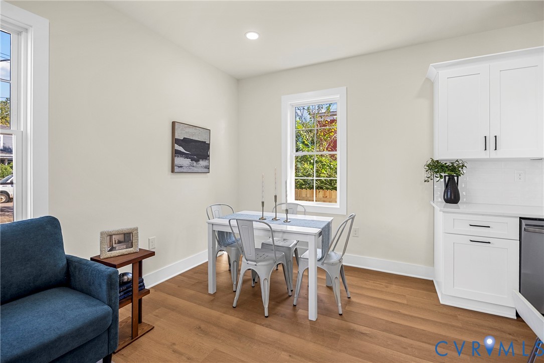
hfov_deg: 96.7
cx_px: 272
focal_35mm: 16
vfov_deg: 73.8
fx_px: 242
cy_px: 182
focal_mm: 16
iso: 800
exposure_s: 1/30
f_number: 4.5
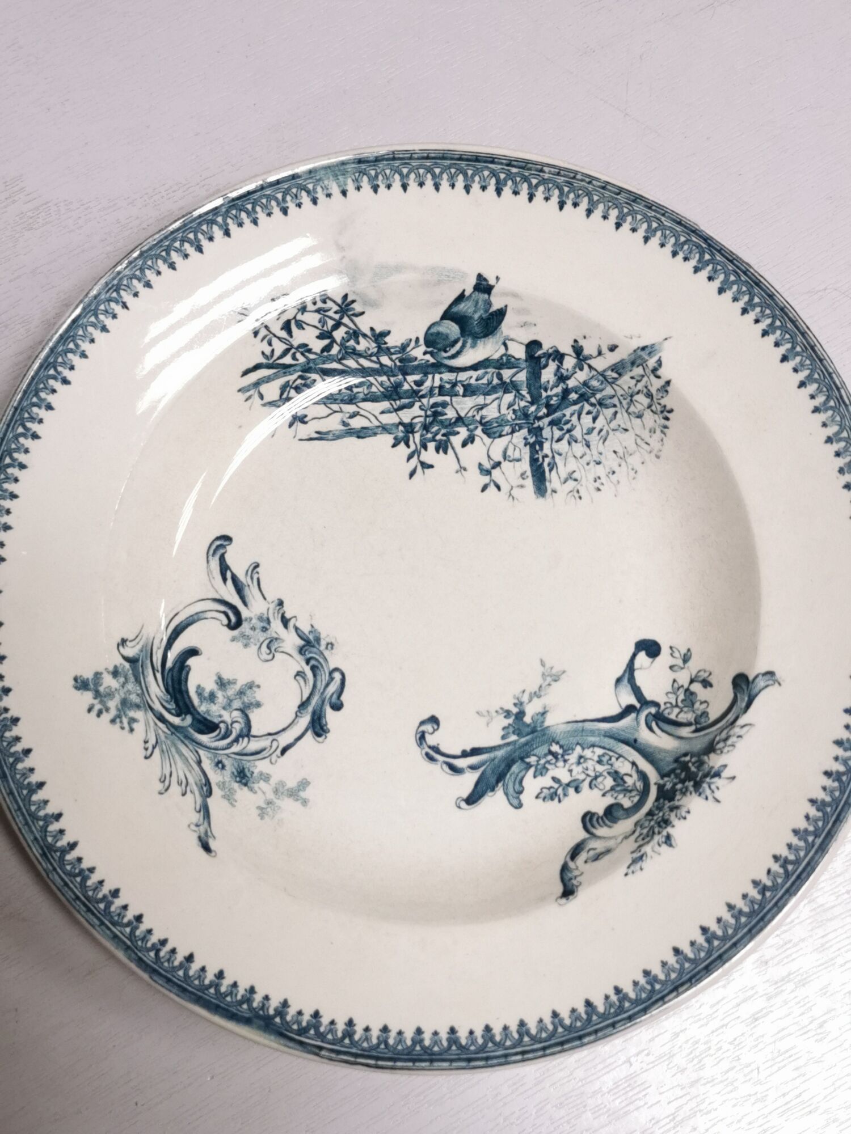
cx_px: 426
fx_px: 1508
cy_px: 567
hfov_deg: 31.5
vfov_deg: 41.2
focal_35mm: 46
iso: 160
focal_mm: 5.58
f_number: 1.8
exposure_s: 1/100
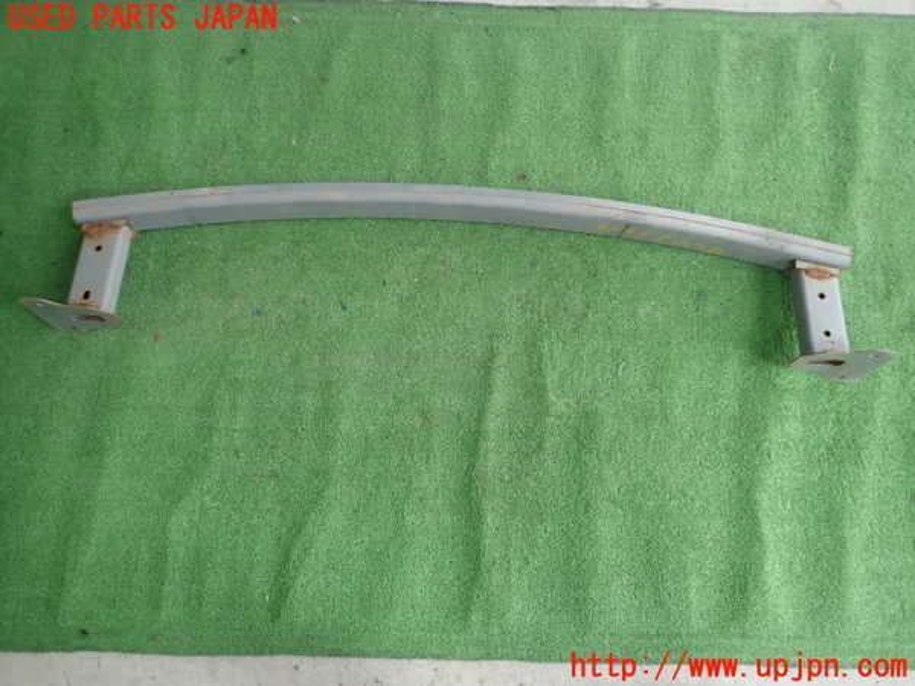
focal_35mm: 25
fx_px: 661
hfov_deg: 69.4
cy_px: 343
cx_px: 458
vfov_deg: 54.9
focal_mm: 4.5
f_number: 2
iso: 100
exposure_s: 1/60
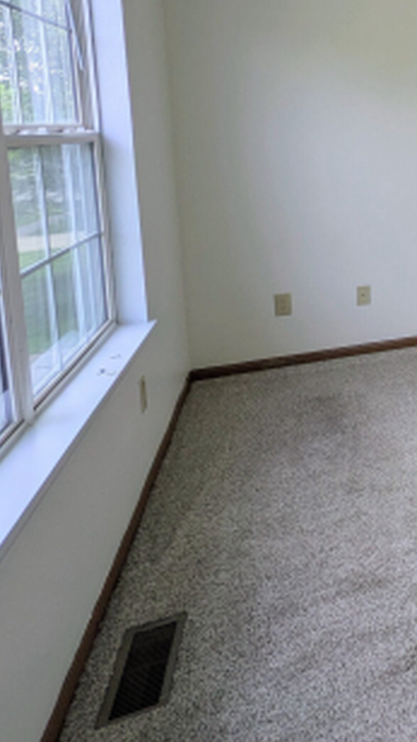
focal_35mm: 33
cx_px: 660
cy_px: 195
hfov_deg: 24.9
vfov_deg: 56.8
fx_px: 649
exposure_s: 1/165
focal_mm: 1.83
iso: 36
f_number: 2.2
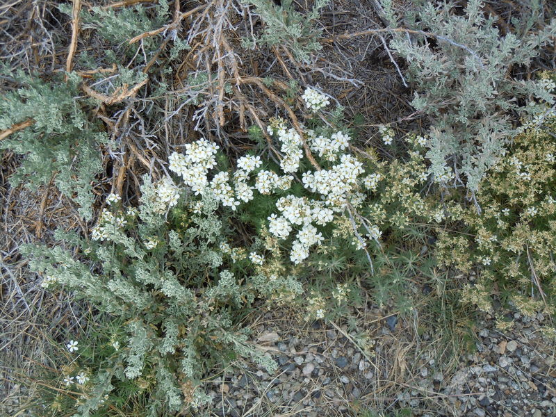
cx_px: 278
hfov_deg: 32.7
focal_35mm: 59
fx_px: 948
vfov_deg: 24.8
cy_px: 208
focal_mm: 10.6
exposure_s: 1/200
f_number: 4
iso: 100
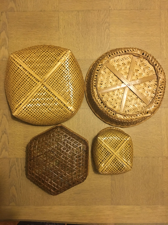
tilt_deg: -89.0
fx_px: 188
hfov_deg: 48.2
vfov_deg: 61.7
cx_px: 84
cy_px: 112
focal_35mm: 29
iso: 125
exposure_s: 1/8
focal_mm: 4.15
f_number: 2.2
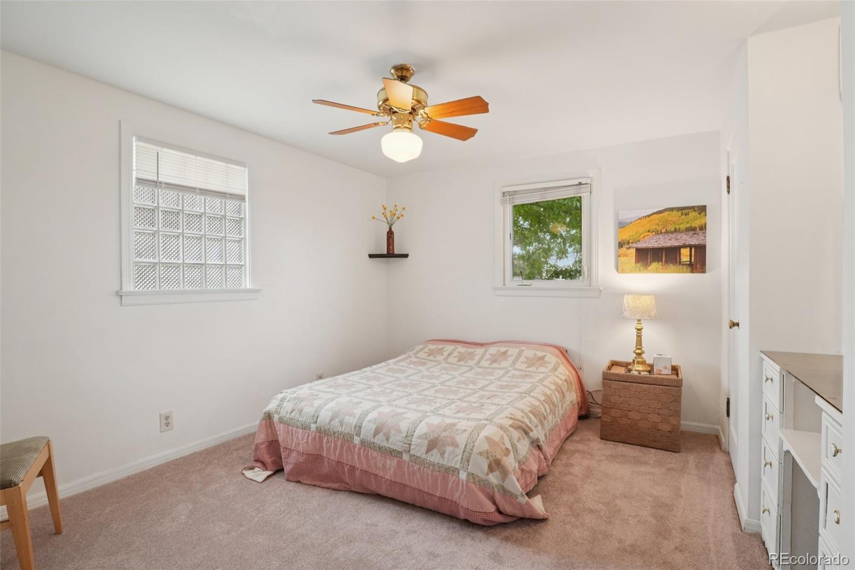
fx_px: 392
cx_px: 428
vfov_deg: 72.0
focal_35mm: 16
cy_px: 285
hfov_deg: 95.0
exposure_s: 1/30
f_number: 8
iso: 800
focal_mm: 11
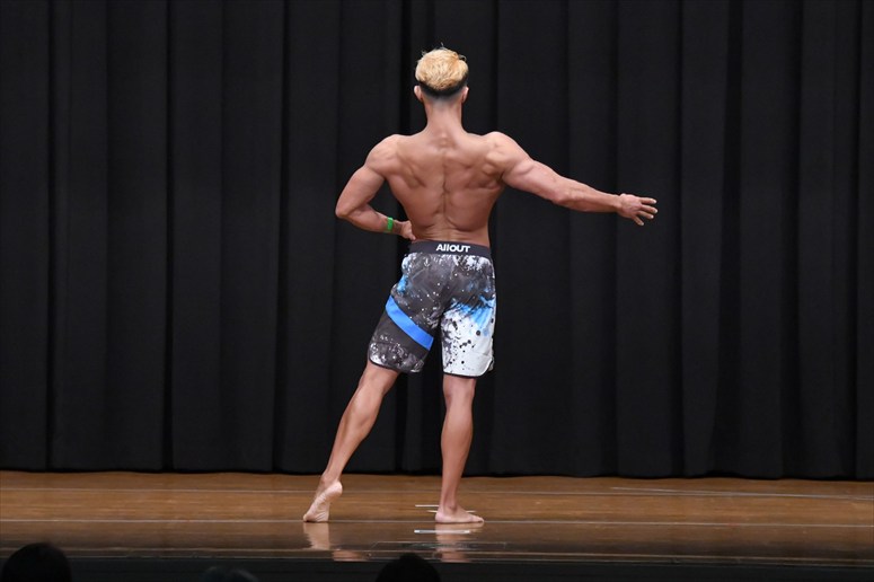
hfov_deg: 9.5
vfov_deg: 6.3
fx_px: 5266
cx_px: 437
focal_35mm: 217
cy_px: 291
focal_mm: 145
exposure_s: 1/400
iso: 8000
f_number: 5.6
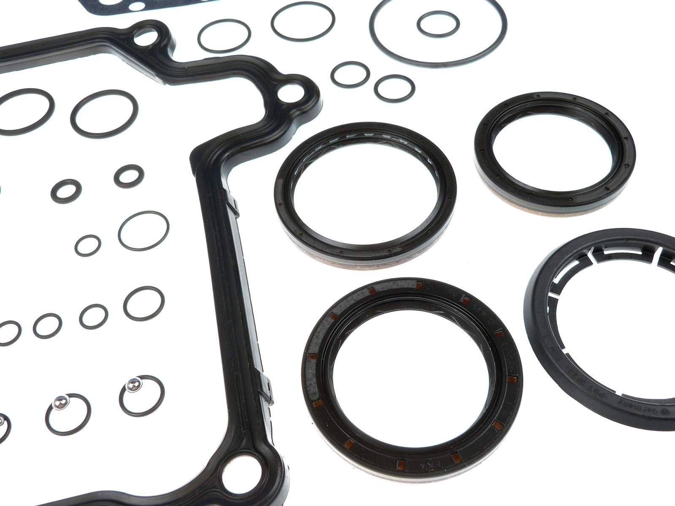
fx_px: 643
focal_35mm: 33
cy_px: 253
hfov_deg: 55.4
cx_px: 338
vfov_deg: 42.9
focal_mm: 5.8
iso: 100
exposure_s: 1/60
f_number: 3
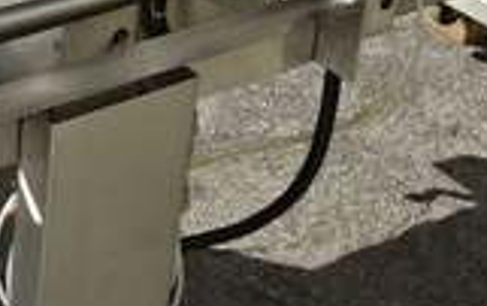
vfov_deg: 12.9
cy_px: -21
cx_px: -3
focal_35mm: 100
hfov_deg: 20.1
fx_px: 1329
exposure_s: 1/640
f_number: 4
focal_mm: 6.56
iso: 80
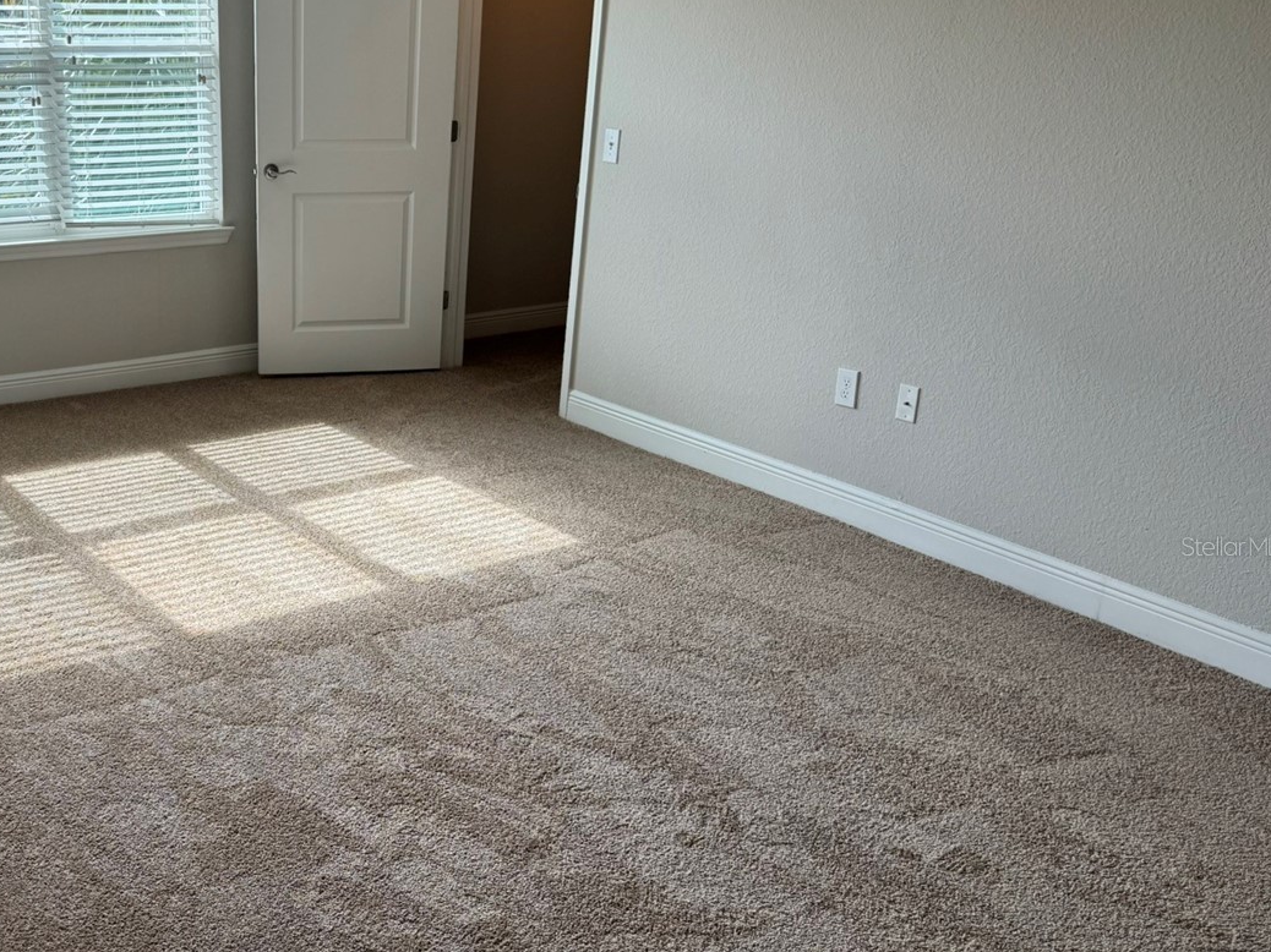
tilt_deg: -22.2
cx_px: 317
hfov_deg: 48.2
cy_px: 546
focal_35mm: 37
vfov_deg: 38.6
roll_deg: -0.7
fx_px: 1358
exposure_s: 1/236
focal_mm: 6.76
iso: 64
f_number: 1.78
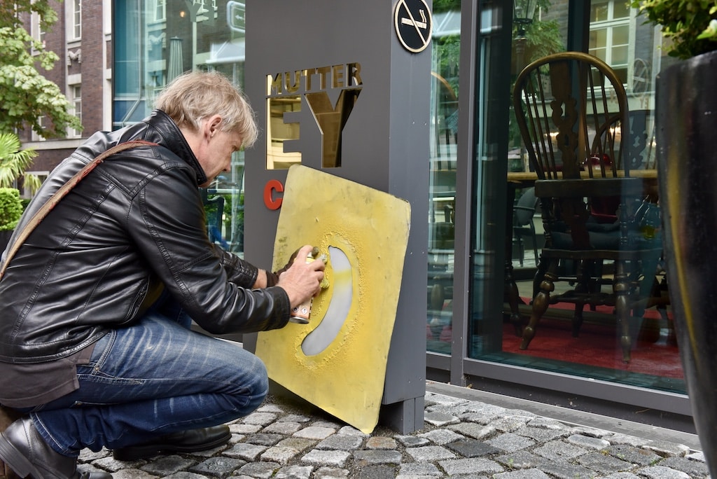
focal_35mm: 42
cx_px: 358
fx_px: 837
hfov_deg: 46.4
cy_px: 240
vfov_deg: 31.9
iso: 1250
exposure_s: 1/100
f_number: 8
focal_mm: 42
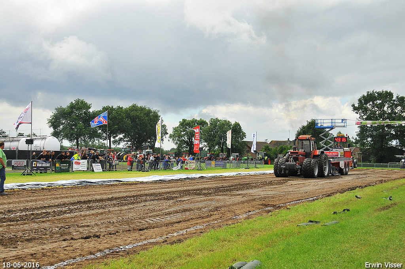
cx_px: 202
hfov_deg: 33.4
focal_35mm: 60
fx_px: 674
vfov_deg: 22.6
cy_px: 134
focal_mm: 40
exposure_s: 1/4000
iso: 500
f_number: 5
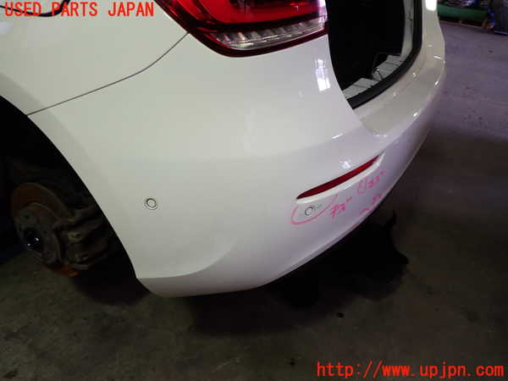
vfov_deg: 46.8
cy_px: 190
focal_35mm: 30
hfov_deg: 60.0
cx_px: 254
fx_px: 440
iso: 160
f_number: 2.3
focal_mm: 5.4
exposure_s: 1/60
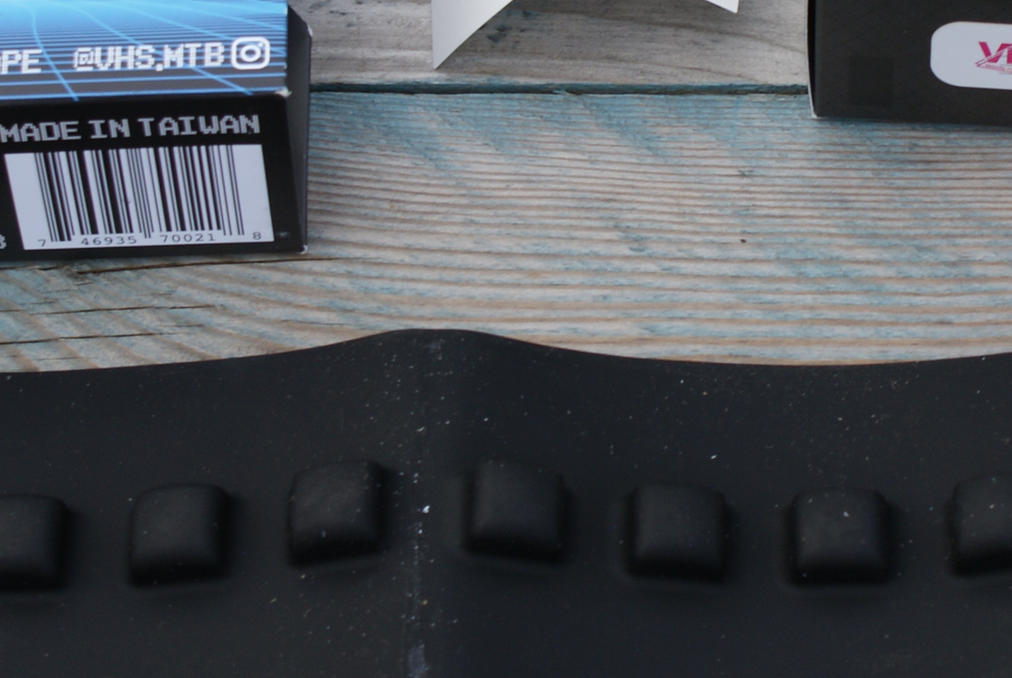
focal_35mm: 149
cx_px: 834
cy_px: 33
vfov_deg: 9.2
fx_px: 4194
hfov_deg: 13.7
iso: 100
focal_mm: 40
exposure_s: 1/80
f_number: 7.1
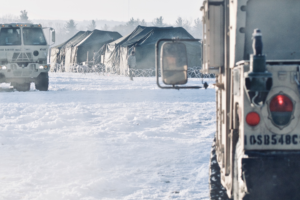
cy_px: 54
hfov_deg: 9.2
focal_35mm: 223
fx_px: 1856
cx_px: 97
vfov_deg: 6.1
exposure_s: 1/800
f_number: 7.1
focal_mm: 78
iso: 200
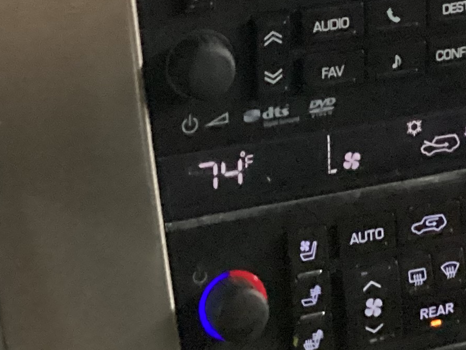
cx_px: 263
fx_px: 1522
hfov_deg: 17.4
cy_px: -168
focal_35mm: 113
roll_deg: -7.3
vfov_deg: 12.5
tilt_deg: -30.2
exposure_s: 1/17
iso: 640
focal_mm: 3.3
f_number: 2.4
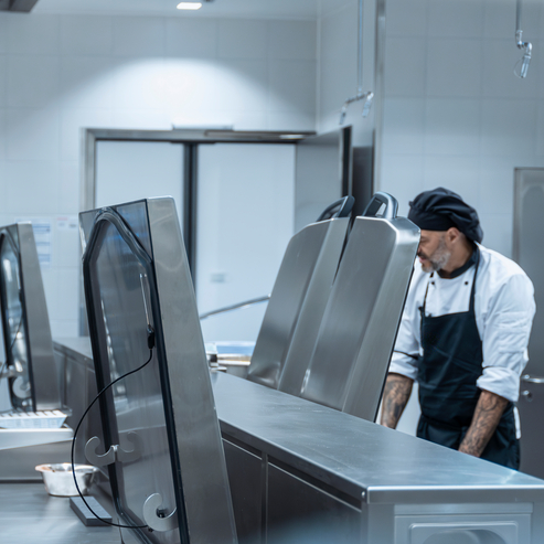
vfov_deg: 18.5
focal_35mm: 94
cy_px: 366
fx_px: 1668
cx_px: 97
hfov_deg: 18.3
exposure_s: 1/250
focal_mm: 45.4
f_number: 2.8
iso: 1000
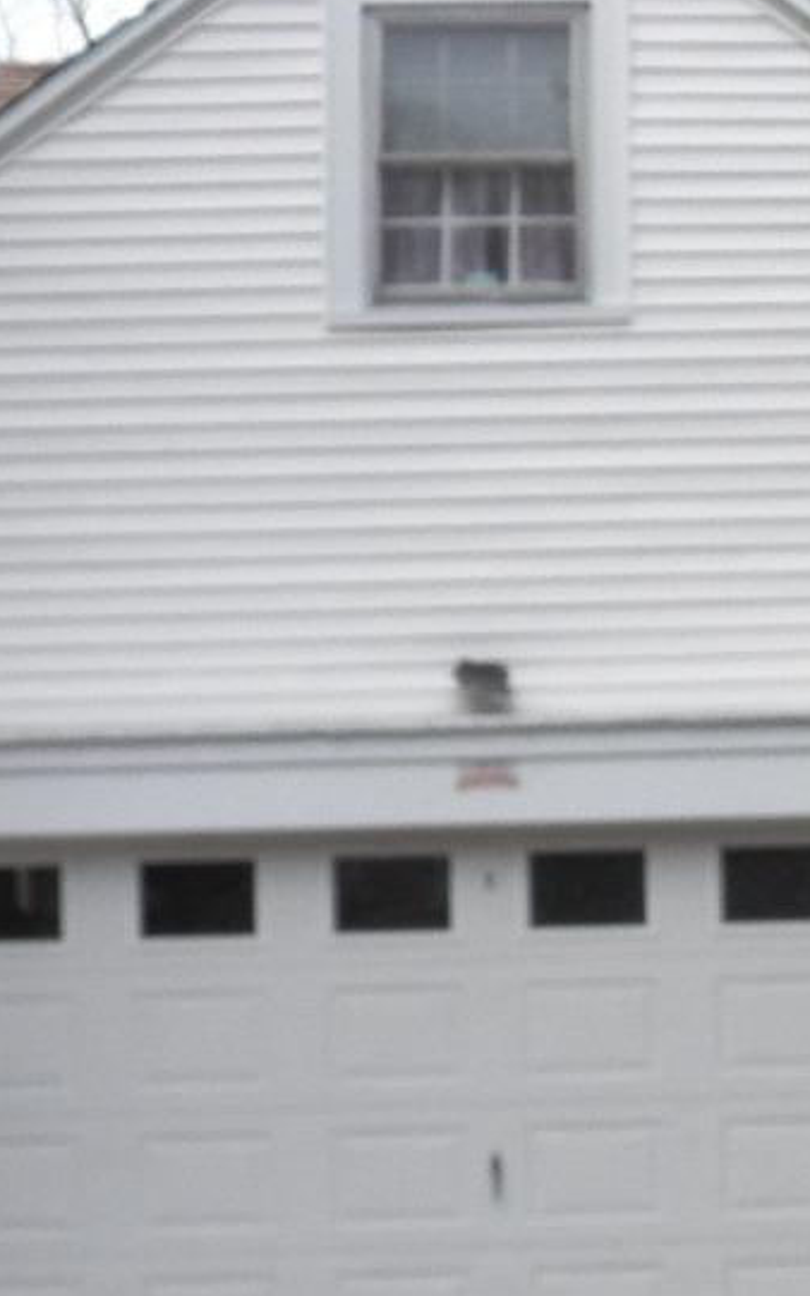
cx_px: 1026
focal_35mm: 79
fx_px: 2791
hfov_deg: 15.8
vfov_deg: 25.8
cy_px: 987
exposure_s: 1/500
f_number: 4
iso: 125
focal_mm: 4.9
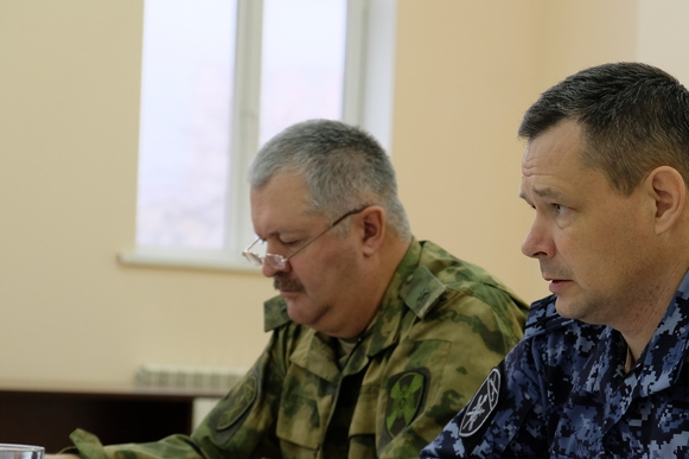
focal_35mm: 136
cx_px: 459
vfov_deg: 10.0
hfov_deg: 15.1
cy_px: 387
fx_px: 2602
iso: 800
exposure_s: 1/60
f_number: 4
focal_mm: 52.7
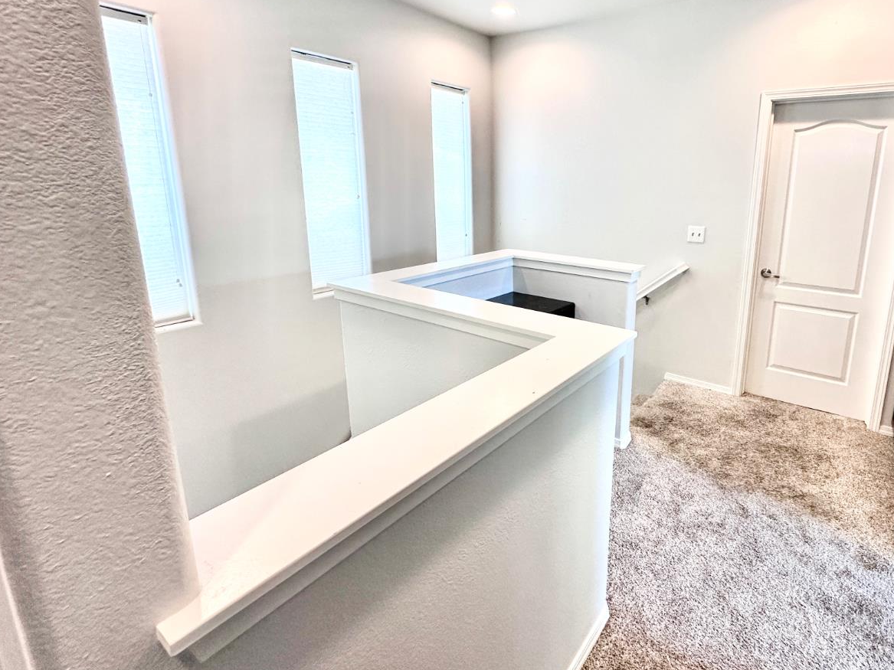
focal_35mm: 18
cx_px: 555
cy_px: 274
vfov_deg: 71.0
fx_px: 465
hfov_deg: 86.1
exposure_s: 1/120
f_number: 2.2
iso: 200
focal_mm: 2.22
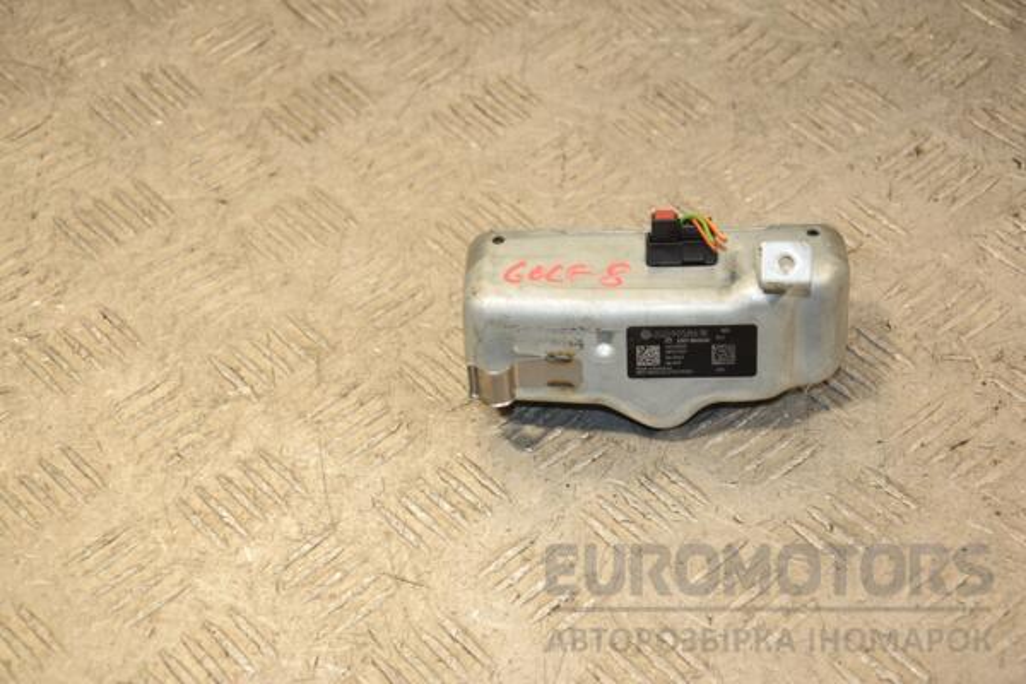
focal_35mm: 87
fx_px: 2479
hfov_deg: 23.4
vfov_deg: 15.7
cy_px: 342
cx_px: 513
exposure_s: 1/200
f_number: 5.6
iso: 800
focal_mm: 58
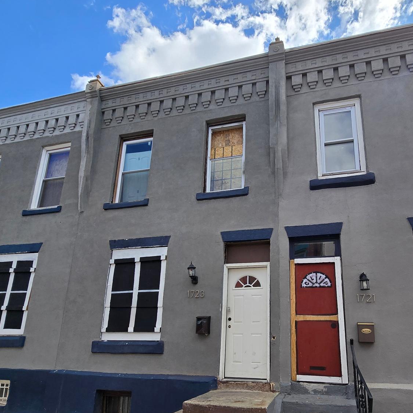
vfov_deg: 70.7
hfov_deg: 71.4
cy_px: 263
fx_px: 283
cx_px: 247
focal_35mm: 21
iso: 50
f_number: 2.2
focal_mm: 2.2
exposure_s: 1/1601
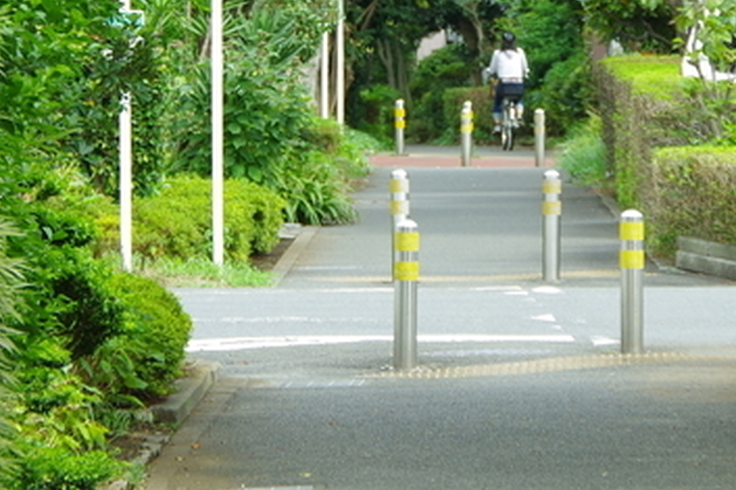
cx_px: 390
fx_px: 7091
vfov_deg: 4.0
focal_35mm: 347
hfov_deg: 5.9
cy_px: 113
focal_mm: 68
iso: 100
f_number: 4.5
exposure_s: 1/160
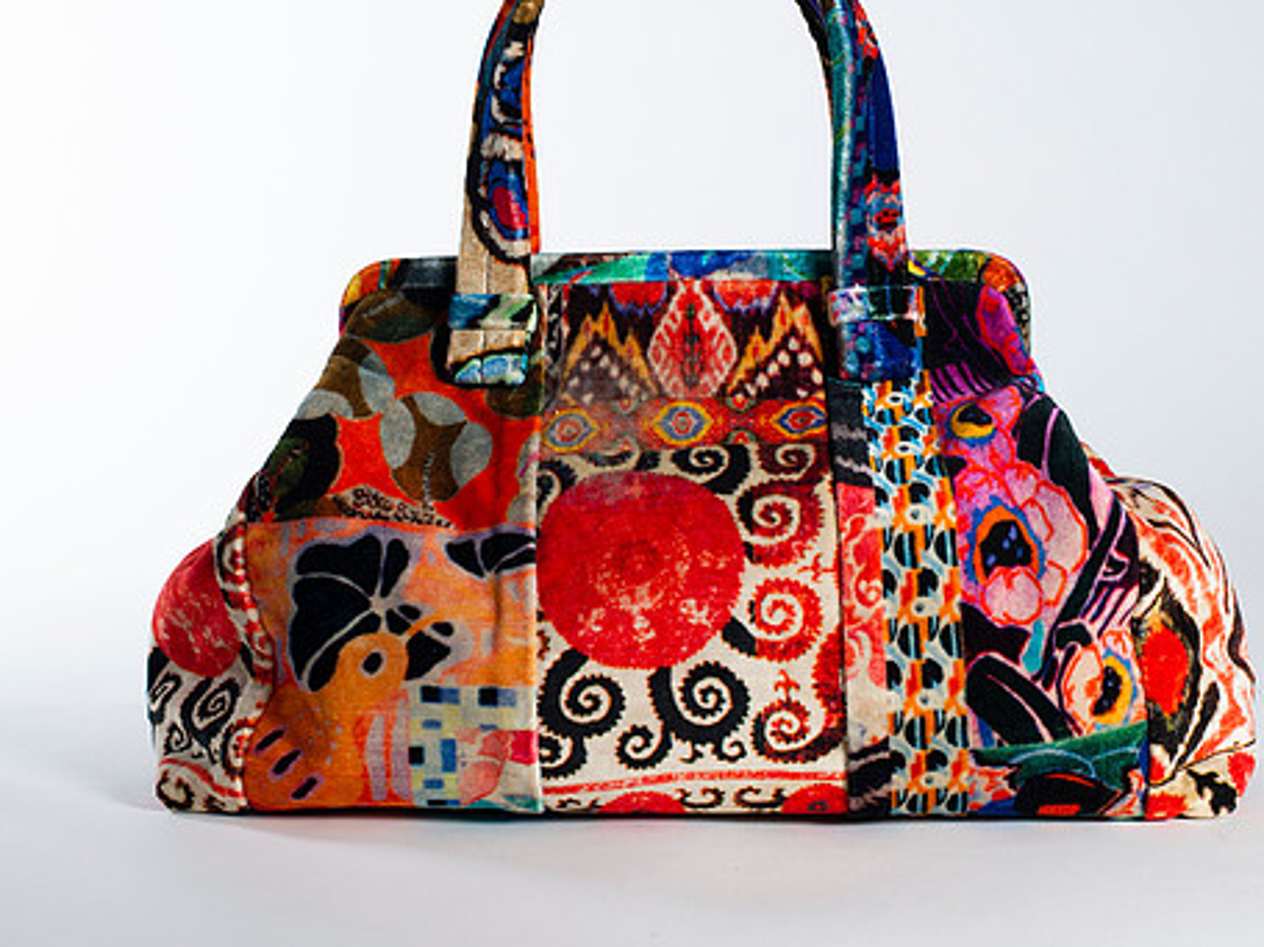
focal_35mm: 74
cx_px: 705
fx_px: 2701
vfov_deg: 19.9
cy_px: 371
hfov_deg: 26.3
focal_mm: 50
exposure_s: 1/200
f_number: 7.1
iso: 200
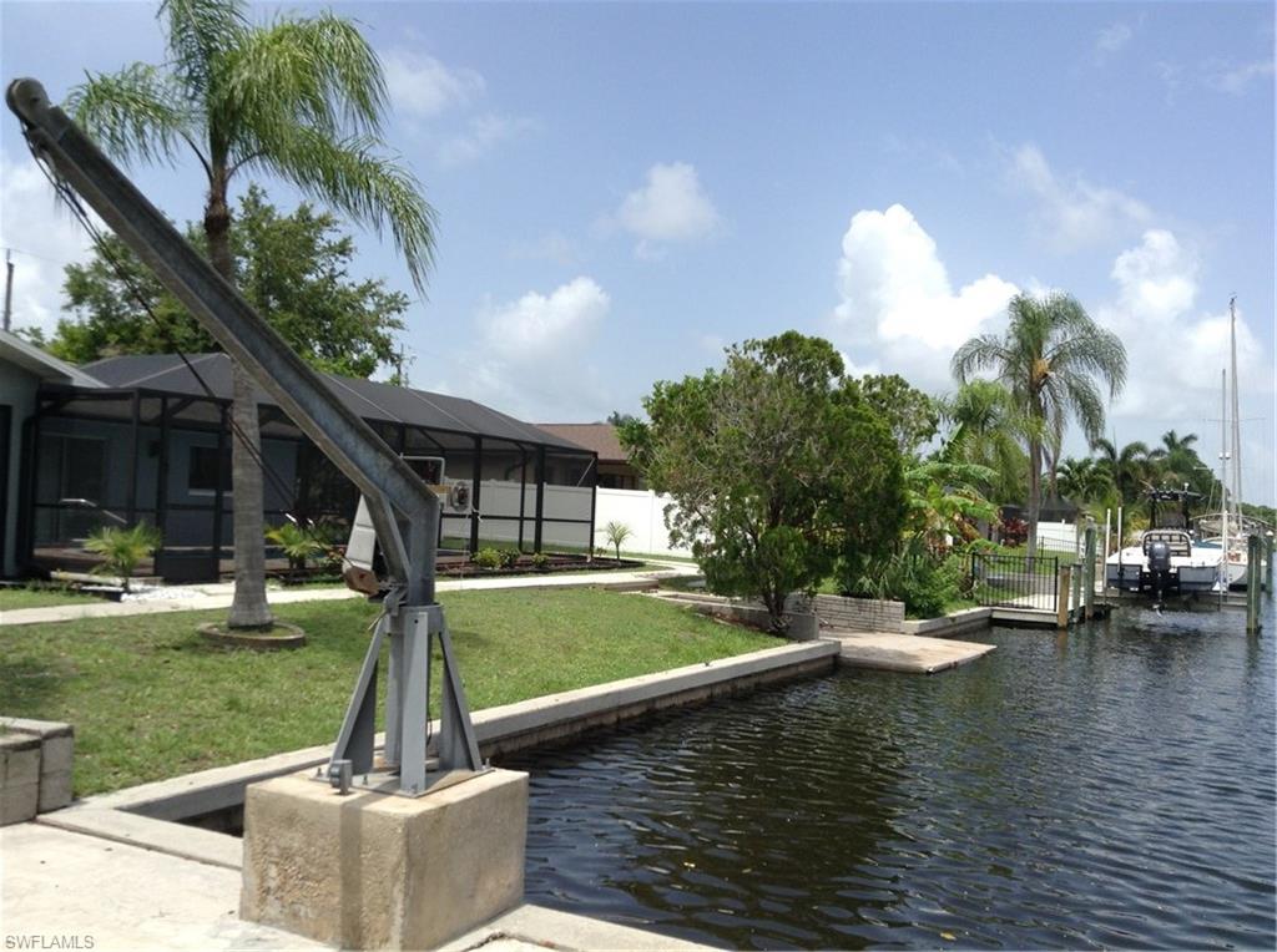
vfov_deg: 42.8
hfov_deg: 55.4
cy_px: 476
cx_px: 638
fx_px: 1215
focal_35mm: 33
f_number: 2.4
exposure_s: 1/1073
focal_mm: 3.3
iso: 25
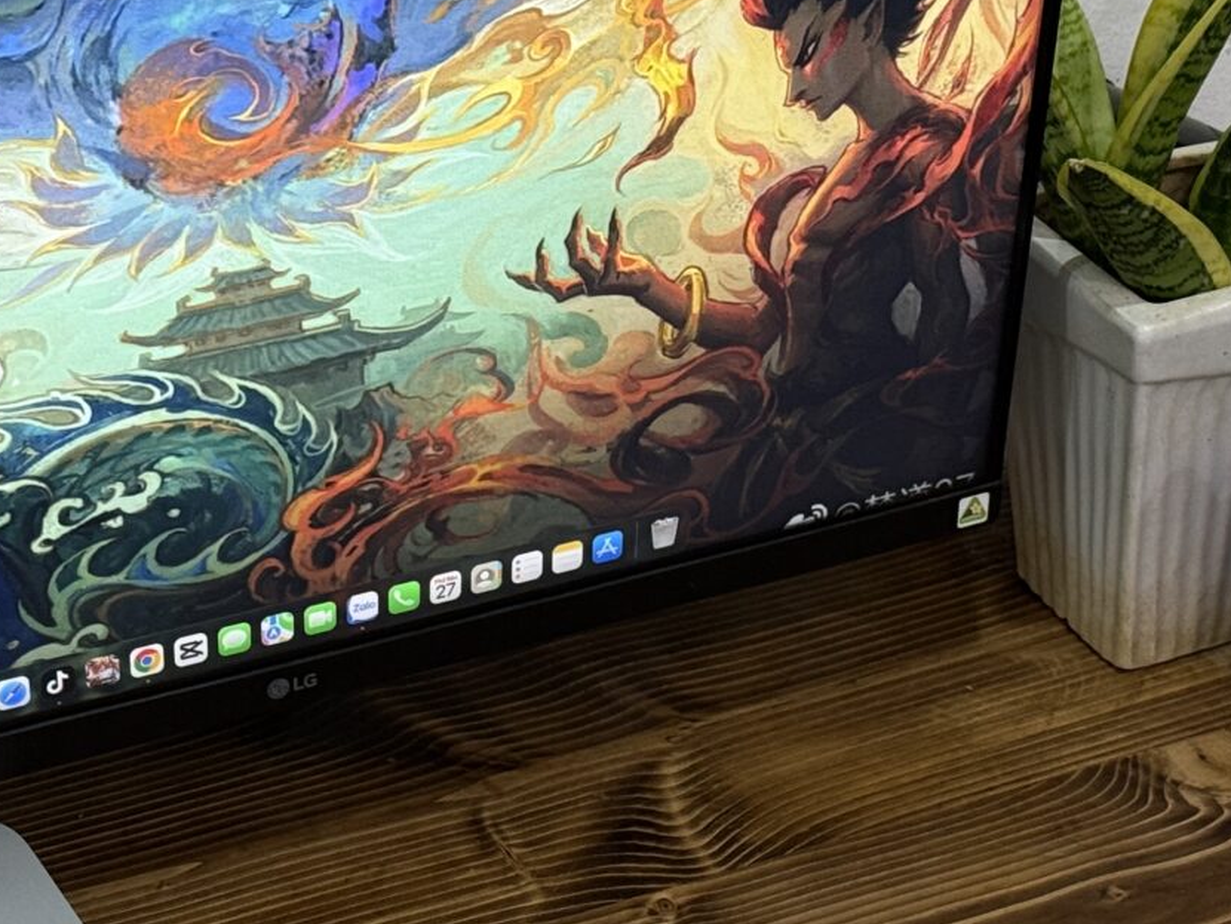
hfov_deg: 17.7
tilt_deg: -38.0
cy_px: 1020
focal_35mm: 111
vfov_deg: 13.1
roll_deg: -1.2
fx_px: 3948
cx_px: 715
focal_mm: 6.76
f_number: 1.78
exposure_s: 1/50
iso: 160
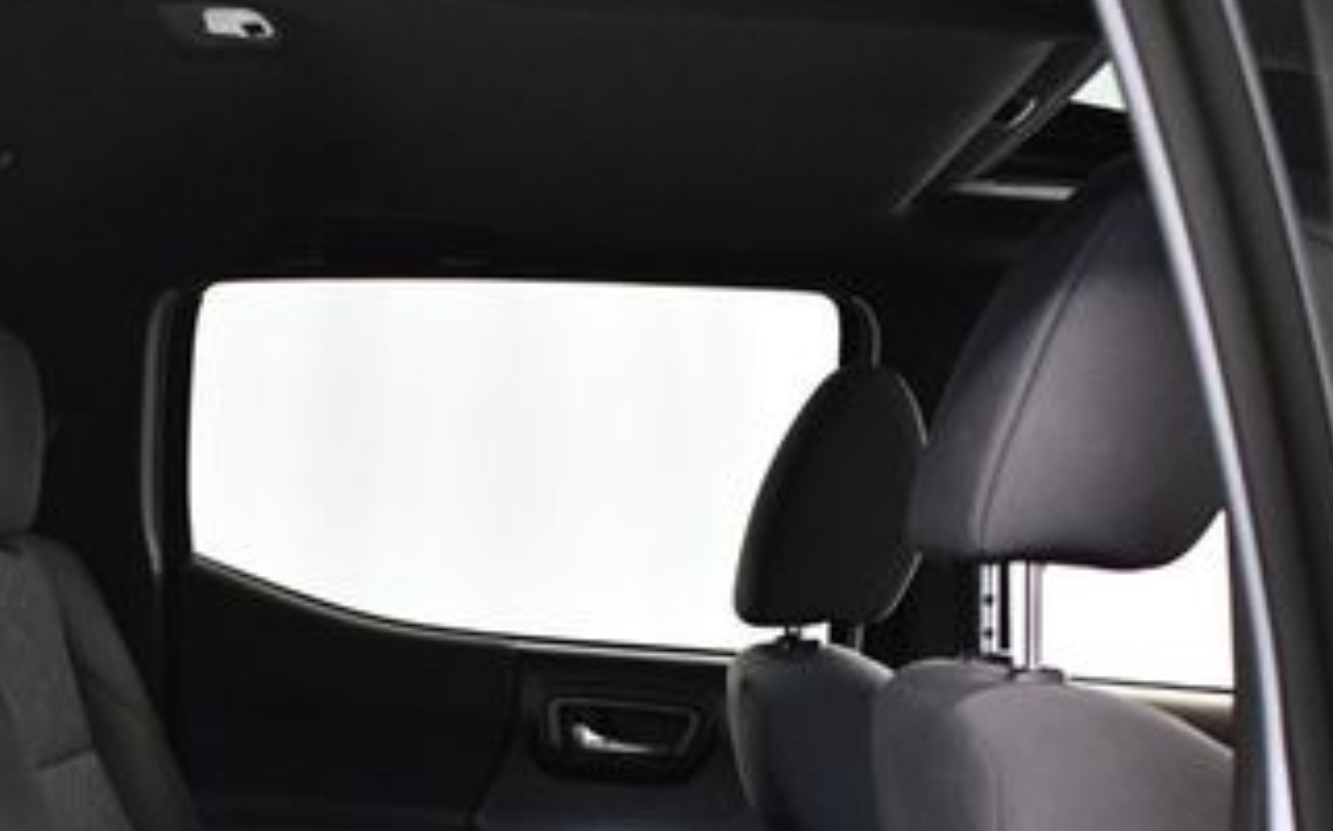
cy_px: 860
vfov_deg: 20.5
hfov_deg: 33.2
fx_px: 2214
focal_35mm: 61
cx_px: 424
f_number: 3.8
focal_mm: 20
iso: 3200
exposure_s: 1/80
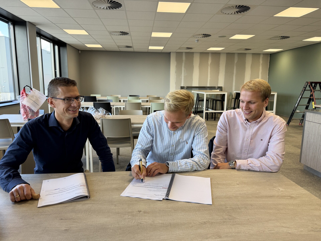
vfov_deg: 56.8
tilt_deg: -9.2
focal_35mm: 24
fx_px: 223
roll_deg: -0.6
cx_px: 160
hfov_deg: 71.6
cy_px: 120
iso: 80
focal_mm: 6.76
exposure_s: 1/157
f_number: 1.78
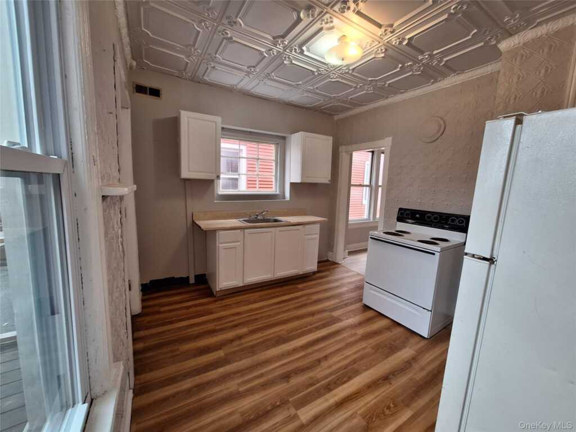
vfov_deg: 89.9
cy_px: 216
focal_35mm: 13
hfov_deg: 106.2
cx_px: 288
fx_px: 216
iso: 80
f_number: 2.2
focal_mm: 1.74
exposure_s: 1/40
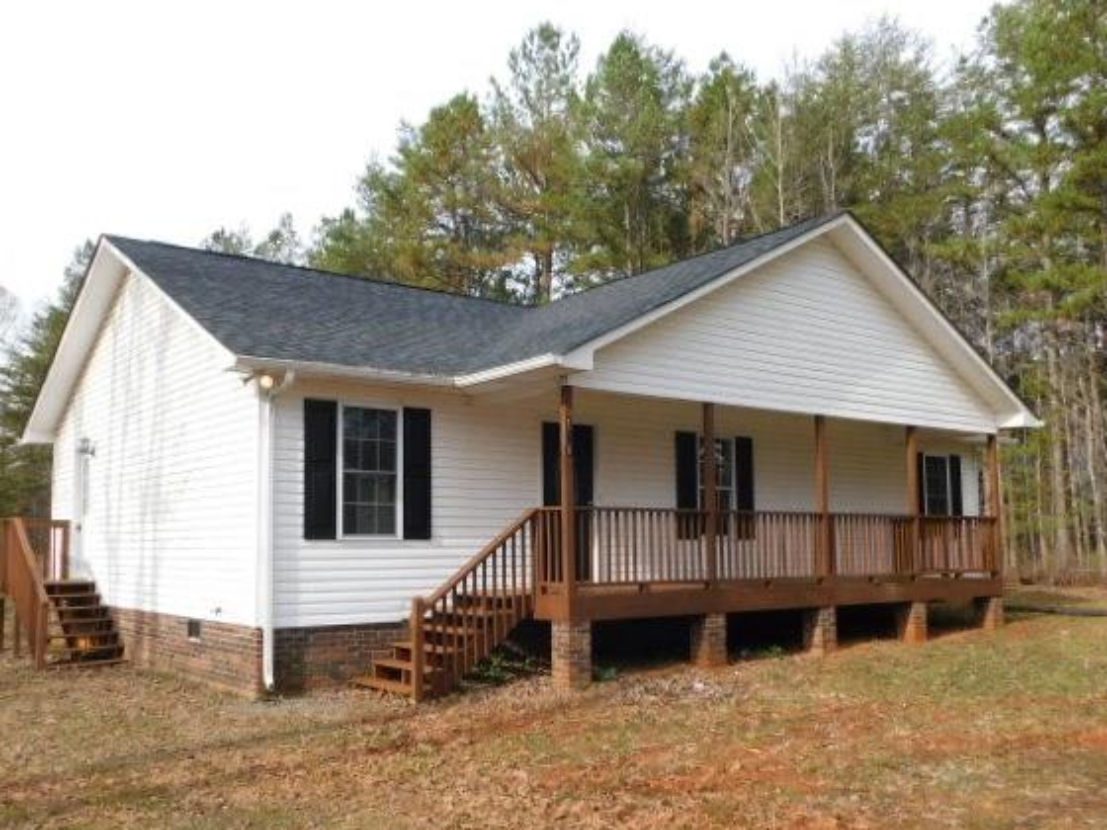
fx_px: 1023
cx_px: 522
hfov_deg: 56.8
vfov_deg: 44.1
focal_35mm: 32
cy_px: 470
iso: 125
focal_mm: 4.9
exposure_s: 1/640
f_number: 3.2
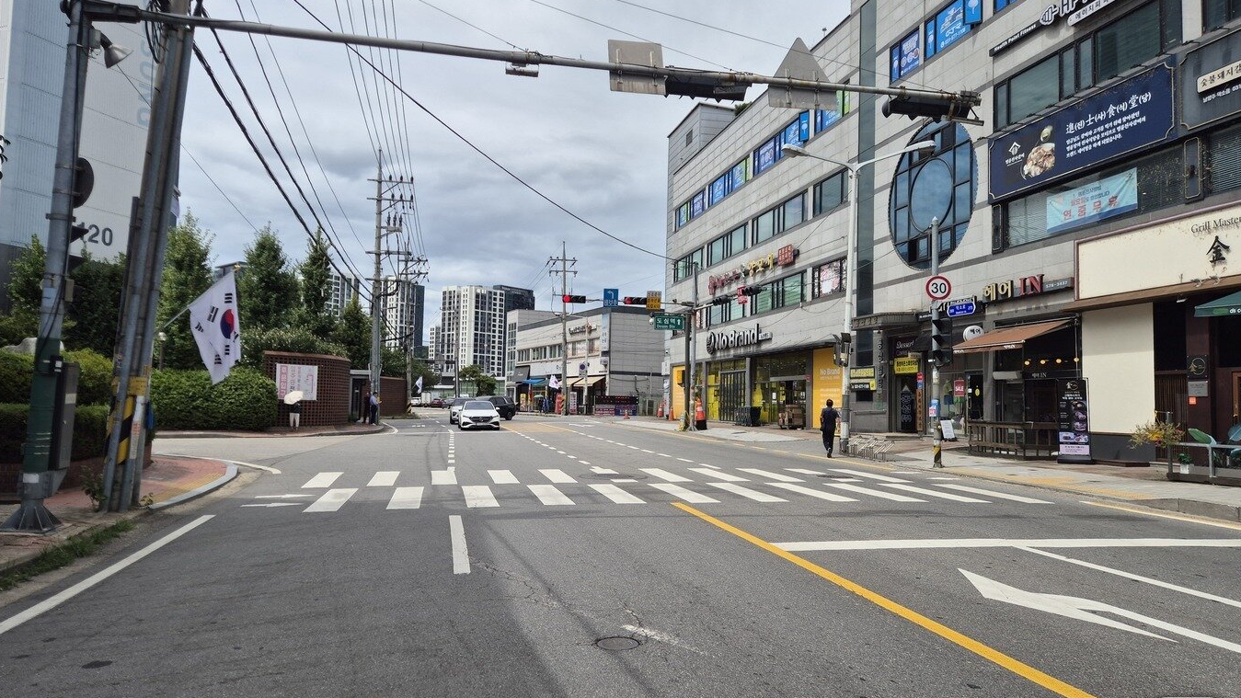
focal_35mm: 26
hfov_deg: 71.9
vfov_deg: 44.4
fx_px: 856
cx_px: 605
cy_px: 330
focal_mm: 5.4
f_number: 1.8
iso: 25
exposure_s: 1/2664
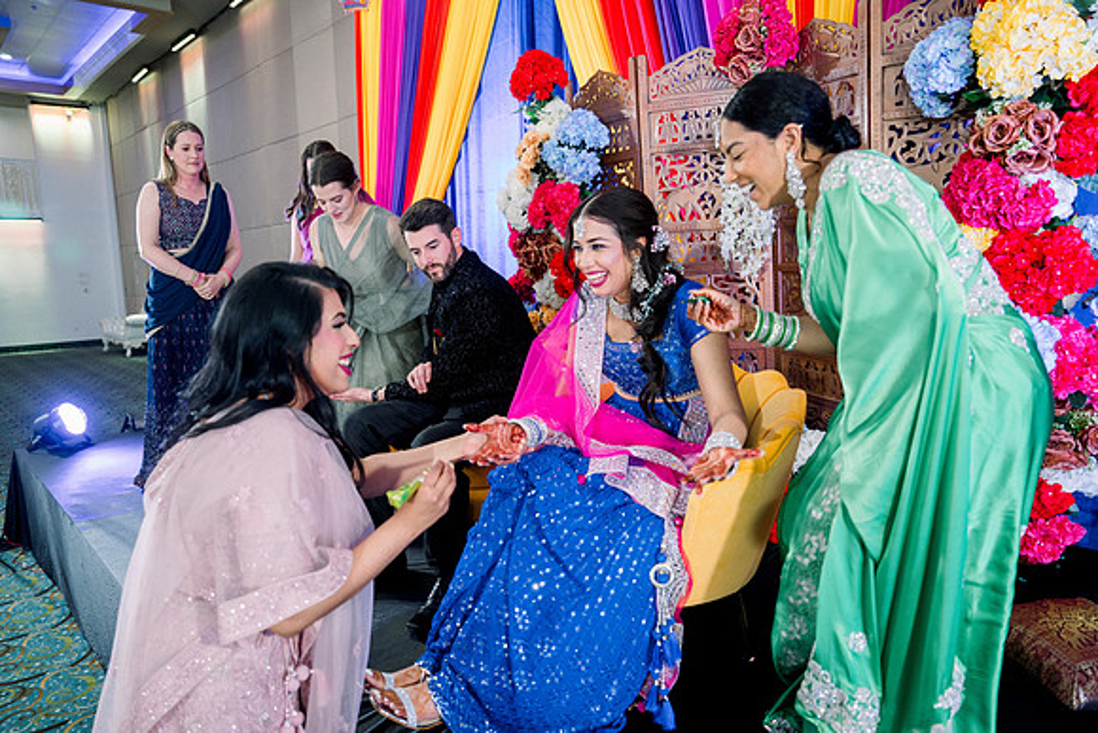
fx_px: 732
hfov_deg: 73.7
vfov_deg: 53.2
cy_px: 366
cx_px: 549
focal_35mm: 24
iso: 1250
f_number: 2.8
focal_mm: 24
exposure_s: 1/125
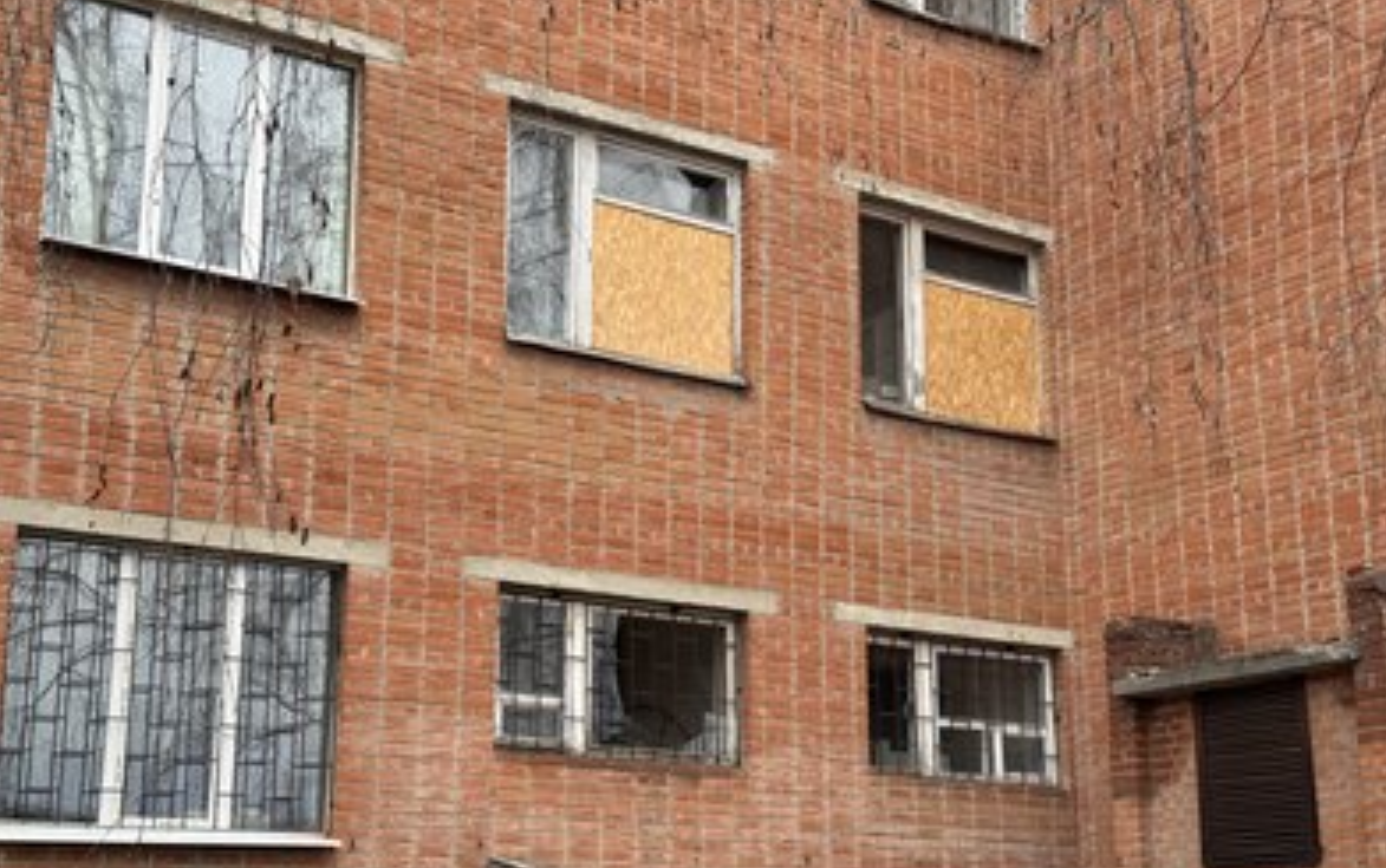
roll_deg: +0.2
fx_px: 1966
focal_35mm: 52
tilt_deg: +12.9
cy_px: 482
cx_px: 705
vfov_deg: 24.9
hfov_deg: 38.8
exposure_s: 1/121
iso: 80
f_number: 1.78
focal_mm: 6.76
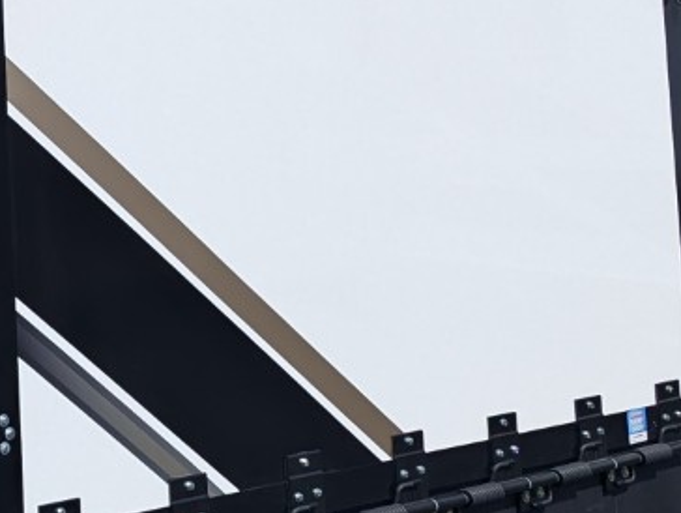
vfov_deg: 15.8
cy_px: 11
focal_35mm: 92
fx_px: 1812
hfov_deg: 19.3
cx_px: -255
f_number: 1.85
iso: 48
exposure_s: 1/3058
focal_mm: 6.81
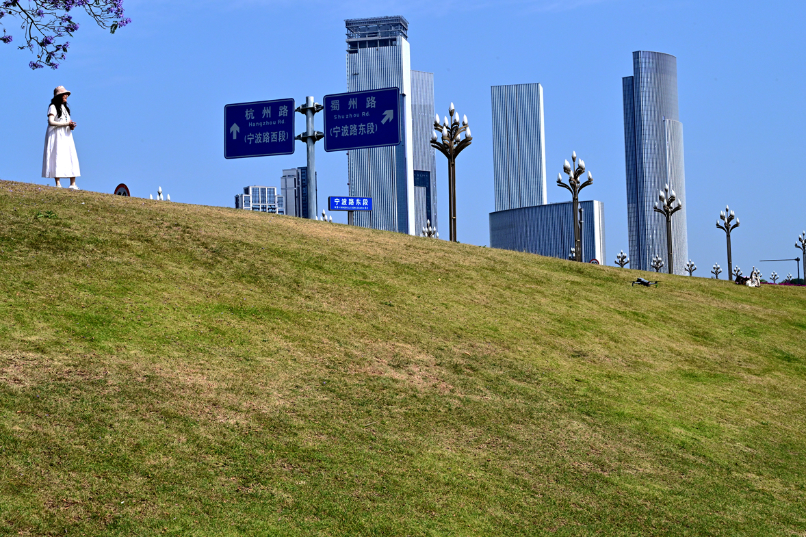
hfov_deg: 36.3
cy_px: 265
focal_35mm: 55
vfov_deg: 24.6
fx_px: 1231
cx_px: 408
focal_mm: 54
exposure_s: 1/250
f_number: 20
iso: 720
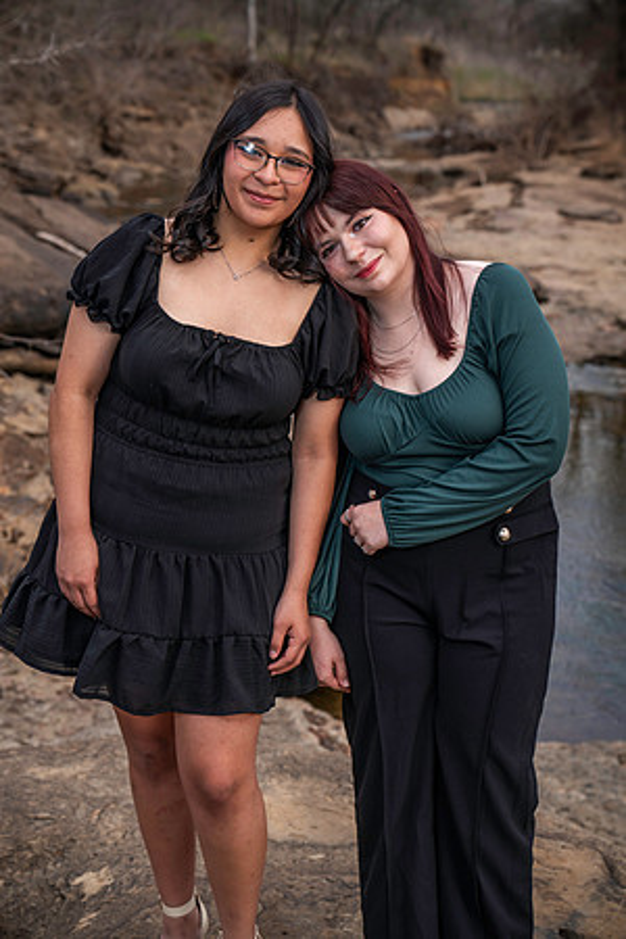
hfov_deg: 24.6
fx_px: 1434
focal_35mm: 55
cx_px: 313
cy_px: 470
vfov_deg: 36.2
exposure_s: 1/200
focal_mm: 55
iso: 100
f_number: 4
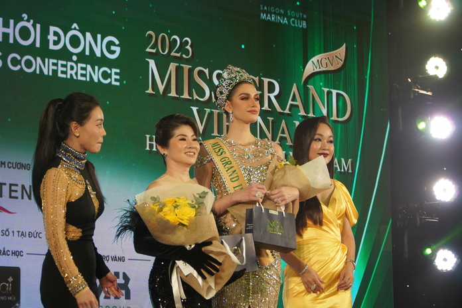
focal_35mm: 102
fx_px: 1309
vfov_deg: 13.4
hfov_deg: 20.0
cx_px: 231
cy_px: 154
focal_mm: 68
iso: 320
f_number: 4
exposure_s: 1/160
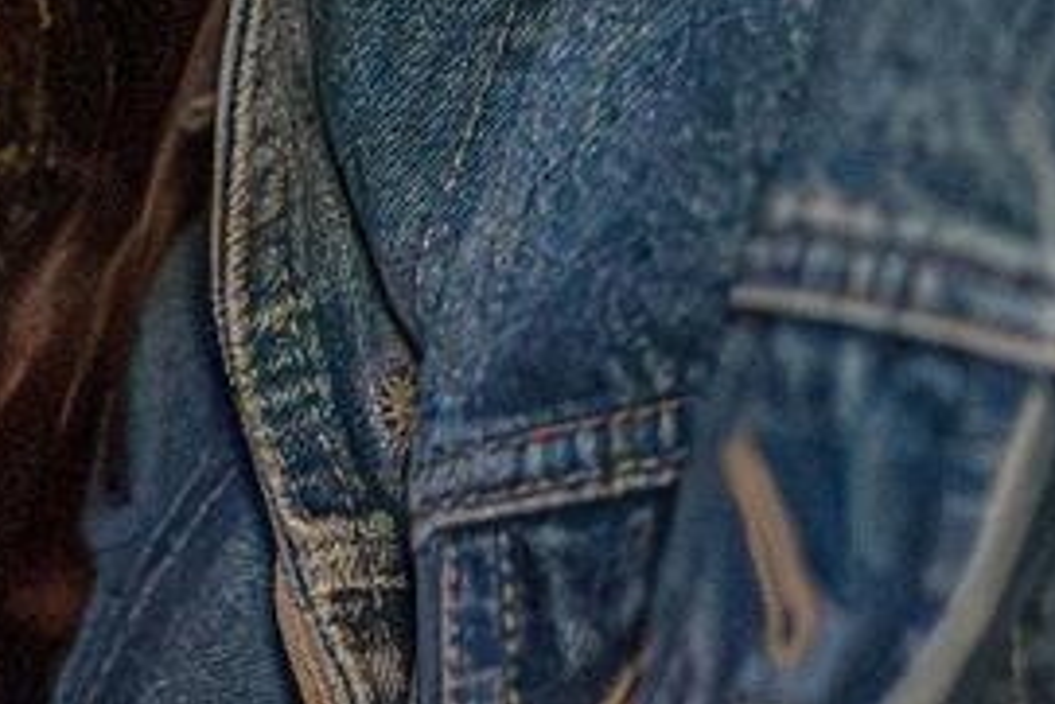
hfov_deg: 7.9
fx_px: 7271
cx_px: -1211
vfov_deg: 5.5
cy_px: -412
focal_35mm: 248
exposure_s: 1/160
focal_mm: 35
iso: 20000
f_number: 2
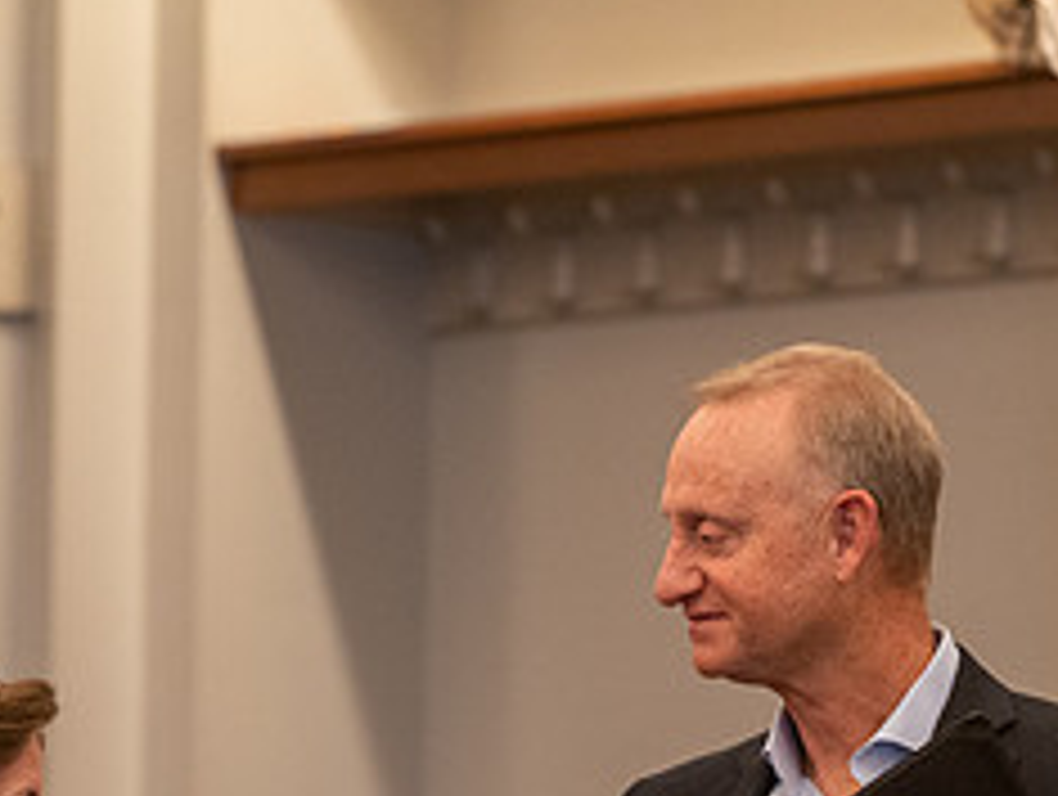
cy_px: 697
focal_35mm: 474
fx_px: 14510
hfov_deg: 4.2
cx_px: 639
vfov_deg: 3.1
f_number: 3.2
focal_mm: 200
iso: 2000
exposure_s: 1/160
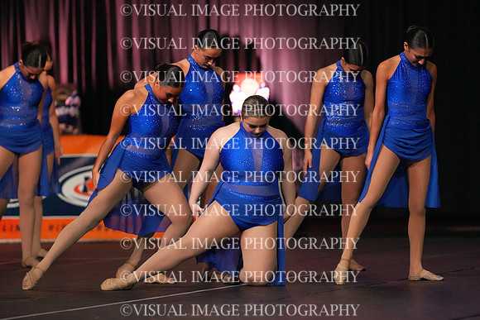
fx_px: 4001
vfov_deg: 4.6
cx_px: 240
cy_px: 160
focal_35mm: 300
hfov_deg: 6.9
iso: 16000
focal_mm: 300
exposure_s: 1/1250
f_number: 3.5
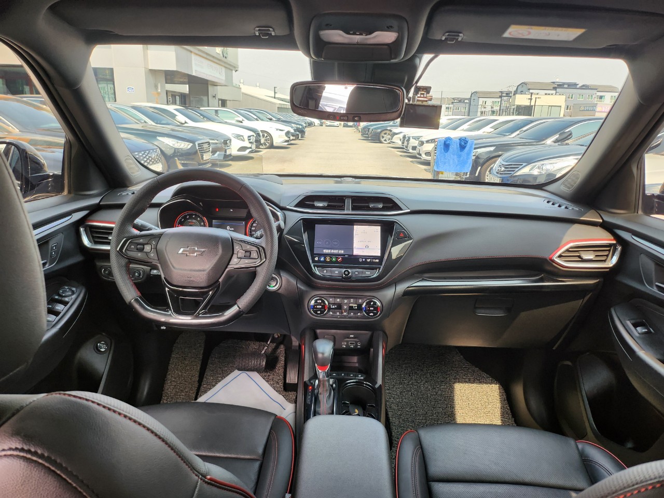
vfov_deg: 56.8
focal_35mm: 24
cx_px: 332
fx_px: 460
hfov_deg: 71.6
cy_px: 249
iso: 160
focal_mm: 5
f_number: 1.8
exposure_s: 1/180
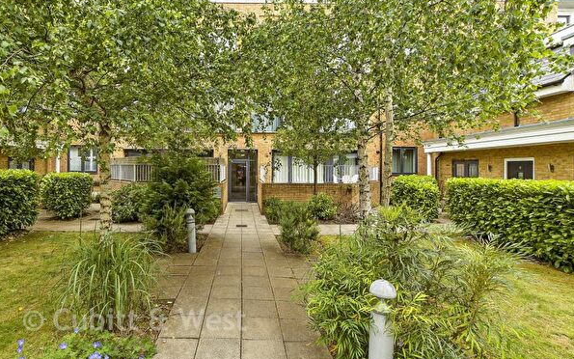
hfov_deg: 90.4
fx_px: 282
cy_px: 166
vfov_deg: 64.9
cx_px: 242
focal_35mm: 18
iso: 160
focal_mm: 10
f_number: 8
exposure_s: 1/20
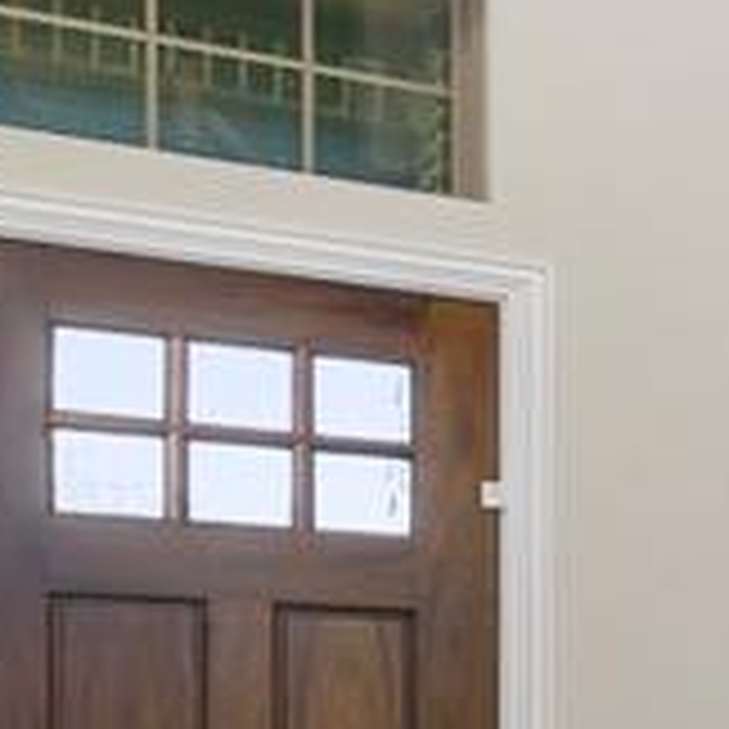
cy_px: 792
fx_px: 2049
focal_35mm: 86
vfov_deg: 19.4
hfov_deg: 12.6
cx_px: 1984
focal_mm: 16
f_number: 8
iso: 400
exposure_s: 1/4
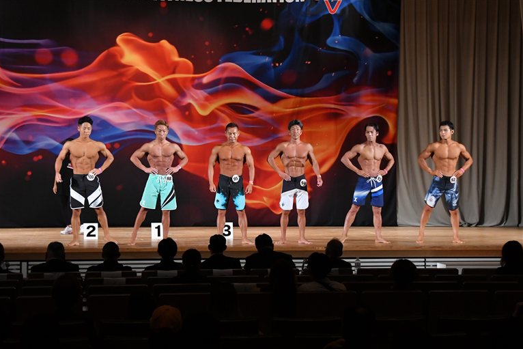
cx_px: 259
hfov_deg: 23.1
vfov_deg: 15.5
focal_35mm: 88
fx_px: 1279
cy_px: 176
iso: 3200
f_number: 5.6
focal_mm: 58
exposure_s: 1/400
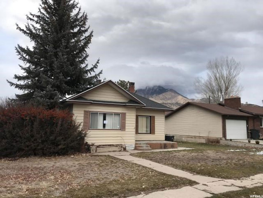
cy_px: 99
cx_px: 132
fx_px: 213
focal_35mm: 28
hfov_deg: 63.4
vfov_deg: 49.7
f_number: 1.8
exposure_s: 1/699
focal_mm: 3.99
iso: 20
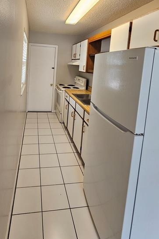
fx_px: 126
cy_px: 77
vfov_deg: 83.6
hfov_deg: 63.3
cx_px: 56
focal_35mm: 19
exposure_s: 1/60
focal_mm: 2.2
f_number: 2.2
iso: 64
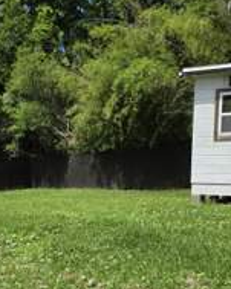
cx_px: 40
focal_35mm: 57
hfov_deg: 26.1
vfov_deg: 32.2
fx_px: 488
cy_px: 229
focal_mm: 6.3
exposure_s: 1/599
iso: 12
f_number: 1.7
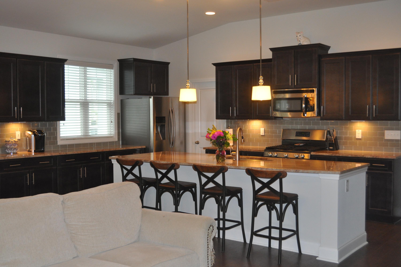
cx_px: 200
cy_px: 134
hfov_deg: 46.5
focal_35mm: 42
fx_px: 467
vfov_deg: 31.8
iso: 800
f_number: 4.5
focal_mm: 28
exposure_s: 1/60
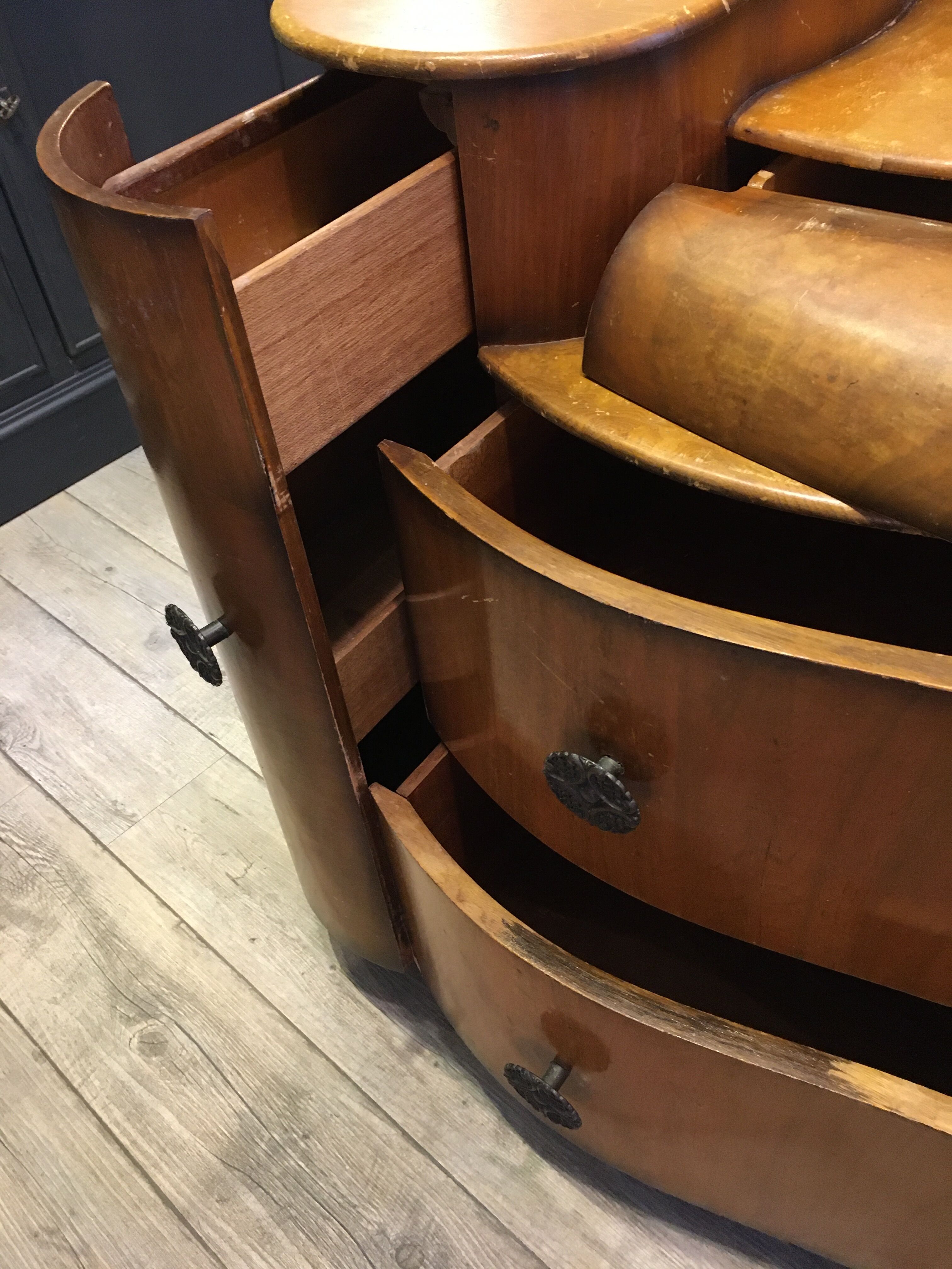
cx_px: 476
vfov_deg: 61.7
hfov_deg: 48.2
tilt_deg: -44.5
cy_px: 634
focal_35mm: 29
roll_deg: +7.8
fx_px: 1063
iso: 200
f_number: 2.2
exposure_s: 1/25
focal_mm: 4.15
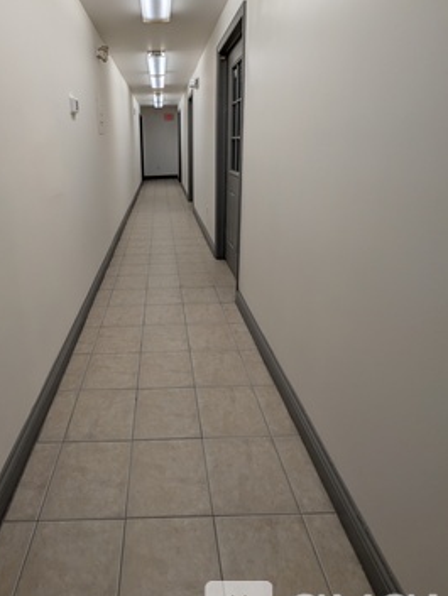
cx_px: 161
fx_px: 293
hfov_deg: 73.1
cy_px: 226
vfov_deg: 89.3
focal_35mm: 17
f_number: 1.7
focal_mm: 2.02
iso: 49
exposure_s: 1/518
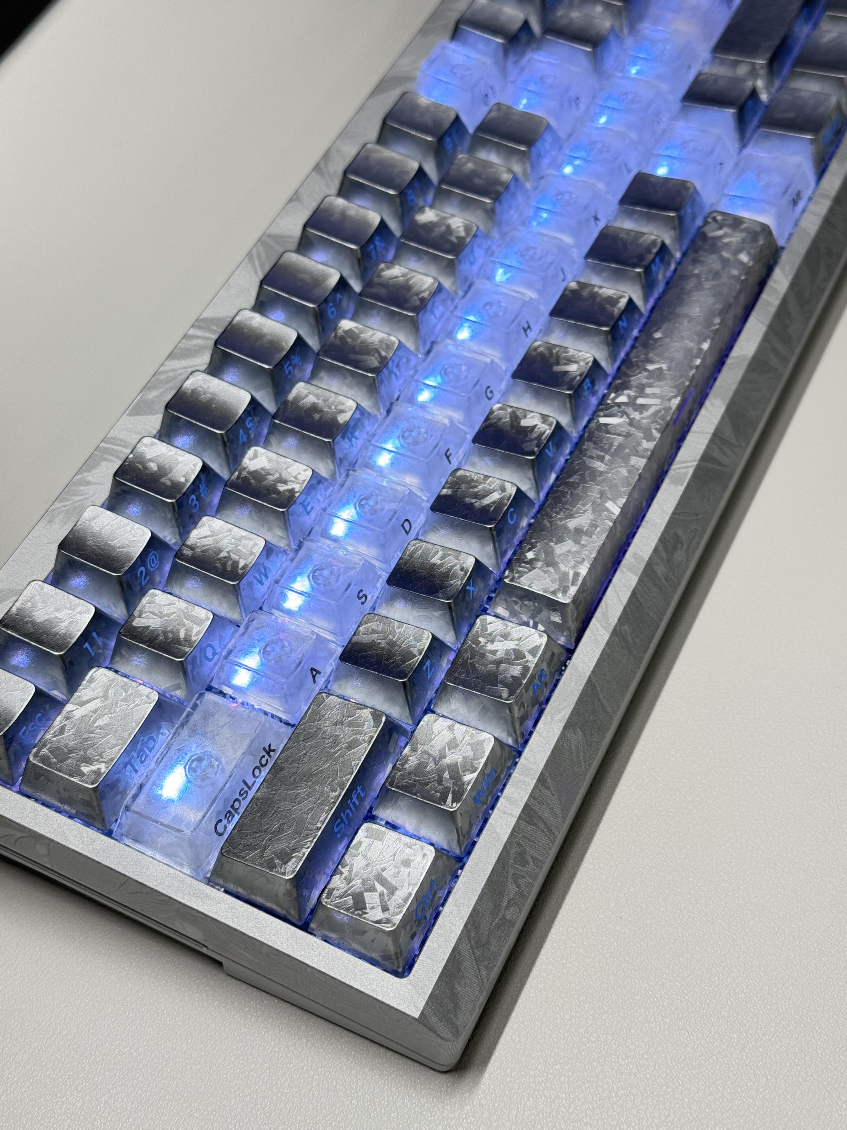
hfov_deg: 29.7
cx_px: 431
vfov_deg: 38.9
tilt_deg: -52.3
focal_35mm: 49
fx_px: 1599
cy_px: 566
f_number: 1.78
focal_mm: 6.76
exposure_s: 1/187
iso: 64
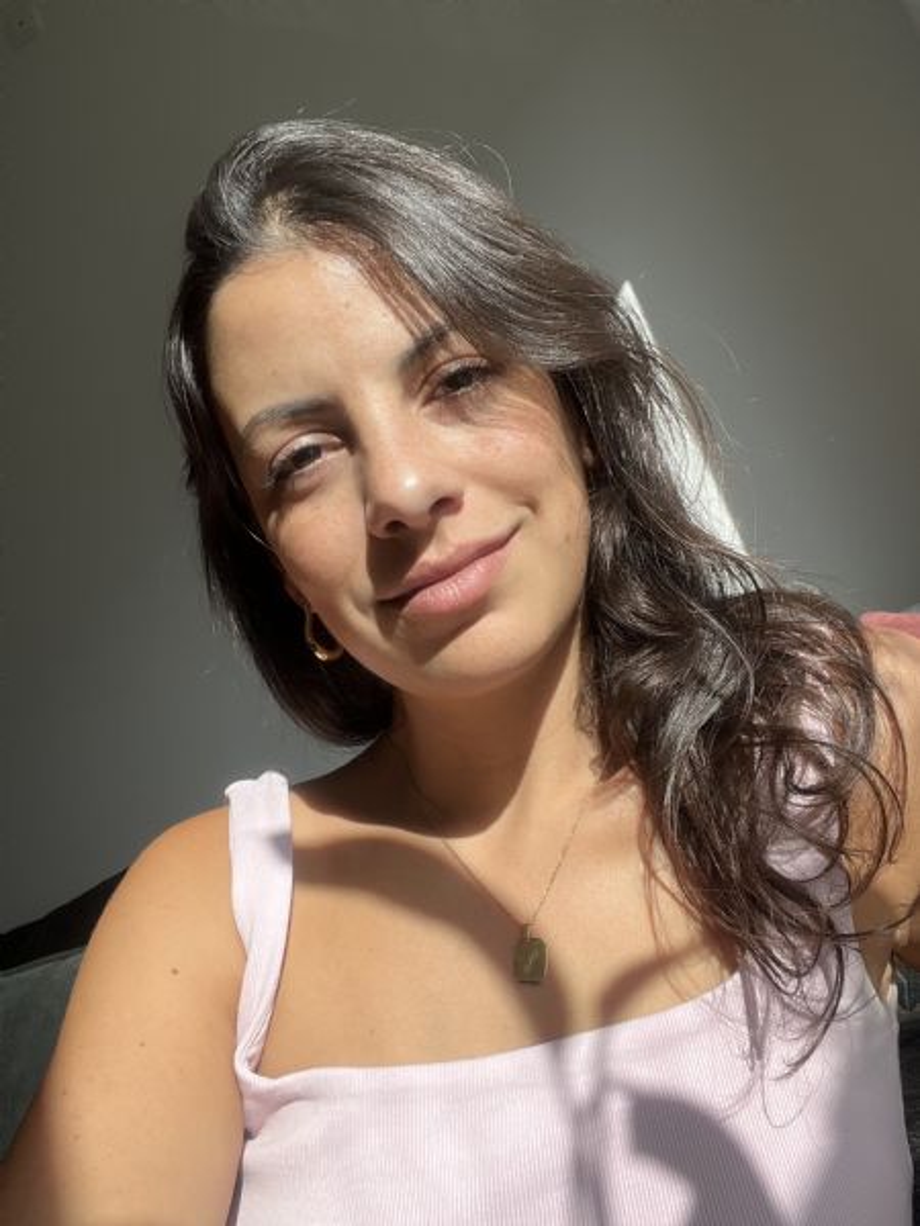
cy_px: 613
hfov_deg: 46.8
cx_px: 460
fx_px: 1063
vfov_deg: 60.0
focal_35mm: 30
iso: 32
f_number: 2.2
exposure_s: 1/581
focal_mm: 2.71
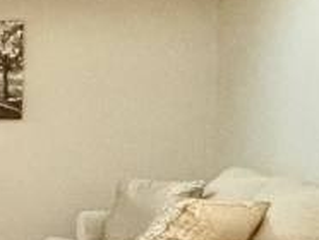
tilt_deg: -2.2
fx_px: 711
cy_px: 153
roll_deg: +0.4
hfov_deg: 13.5
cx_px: -521
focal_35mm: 77
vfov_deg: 19.1
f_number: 2.2
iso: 320
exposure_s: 1/60
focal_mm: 2.22
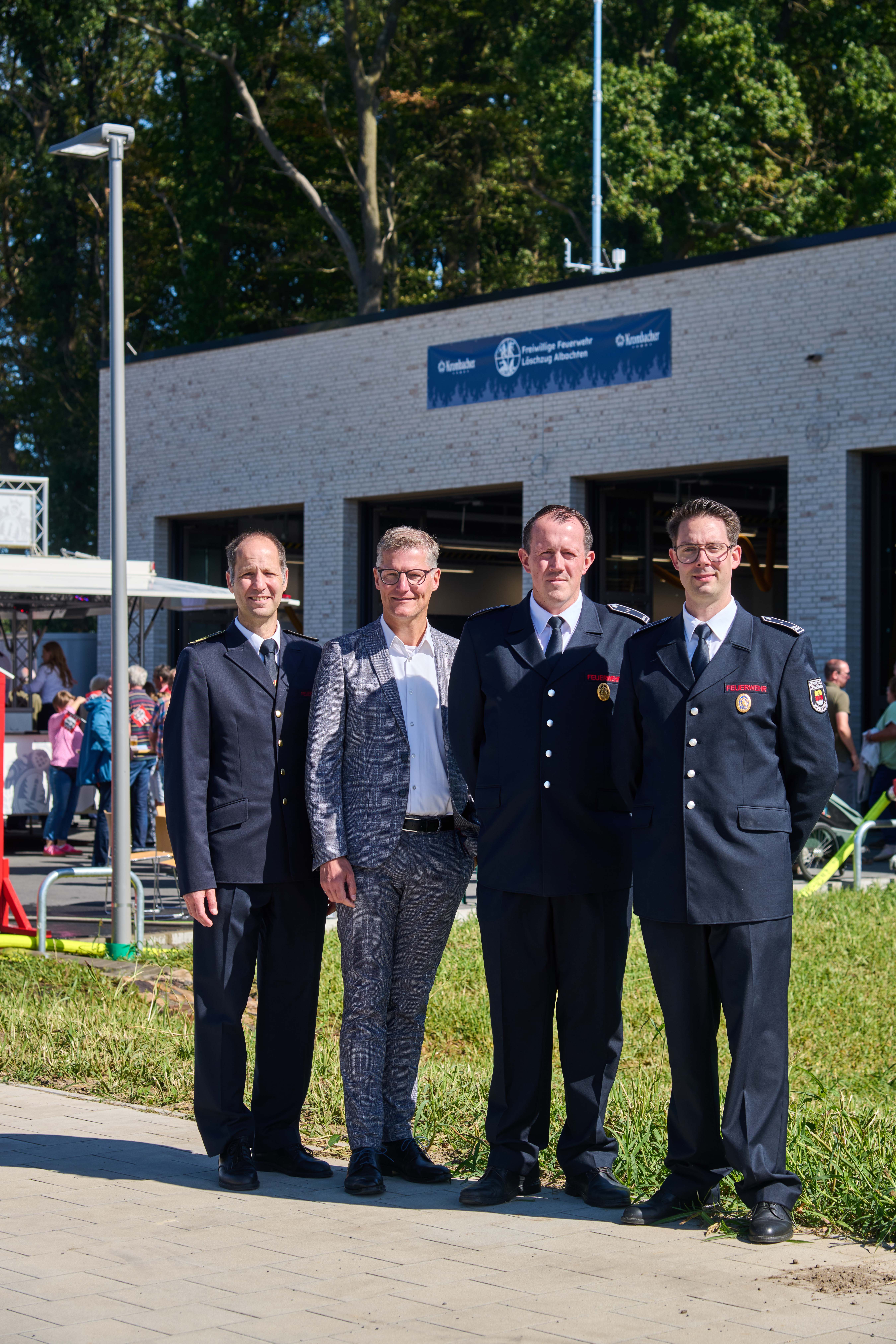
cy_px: 672
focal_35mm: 75
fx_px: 2800
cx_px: 448
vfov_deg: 27.0
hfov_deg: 18.2
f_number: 5.6
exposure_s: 1/400
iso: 100
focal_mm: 75
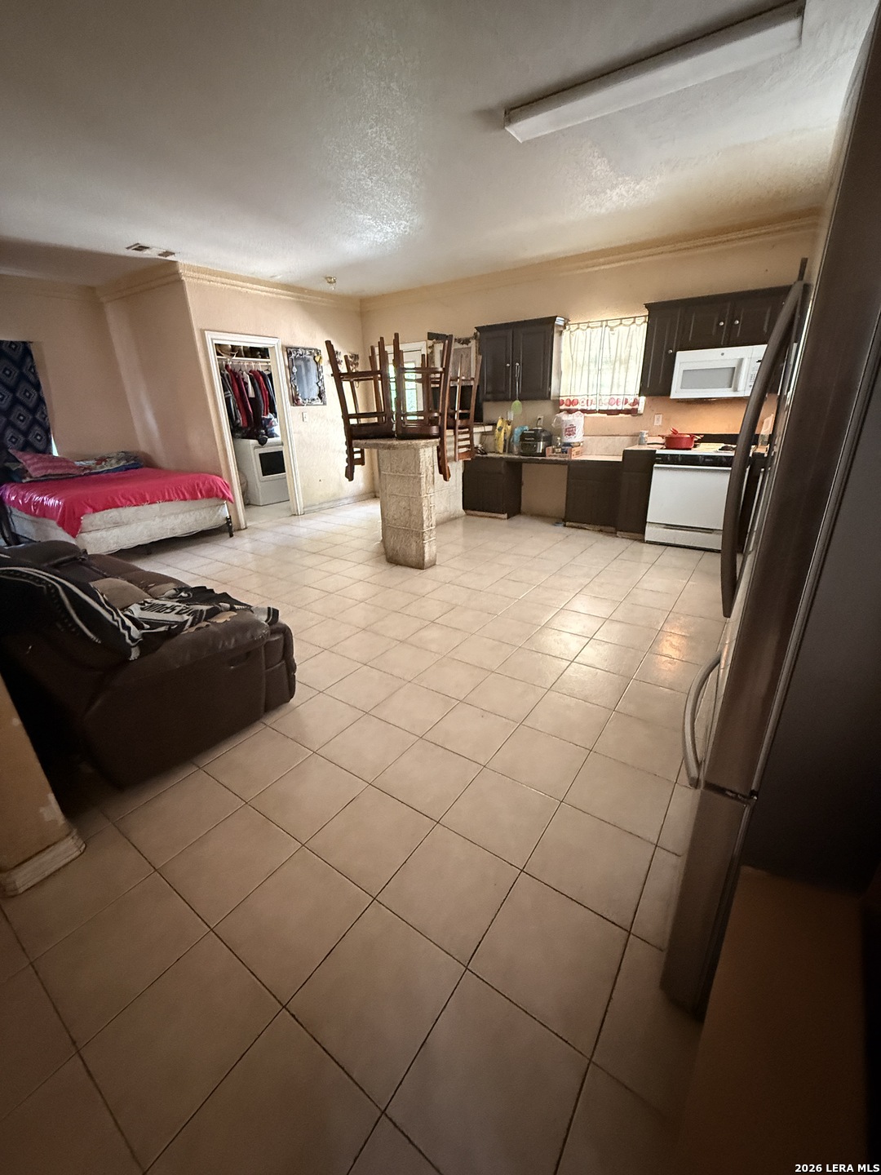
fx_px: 475
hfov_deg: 85.7
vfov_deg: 102.1
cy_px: 588
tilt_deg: -20.8
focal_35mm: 14
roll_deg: +2.1
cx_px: 440
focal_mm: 2.22
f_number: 2.2
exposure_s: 1/40
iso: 1000
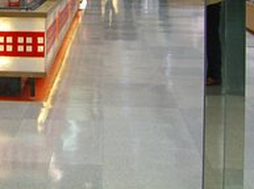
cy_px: -62
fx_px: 740
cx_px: -53
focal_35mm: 101
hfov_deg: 18.4
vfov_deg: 14.0
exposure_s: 1/100
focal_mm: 7.9
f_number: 2.8
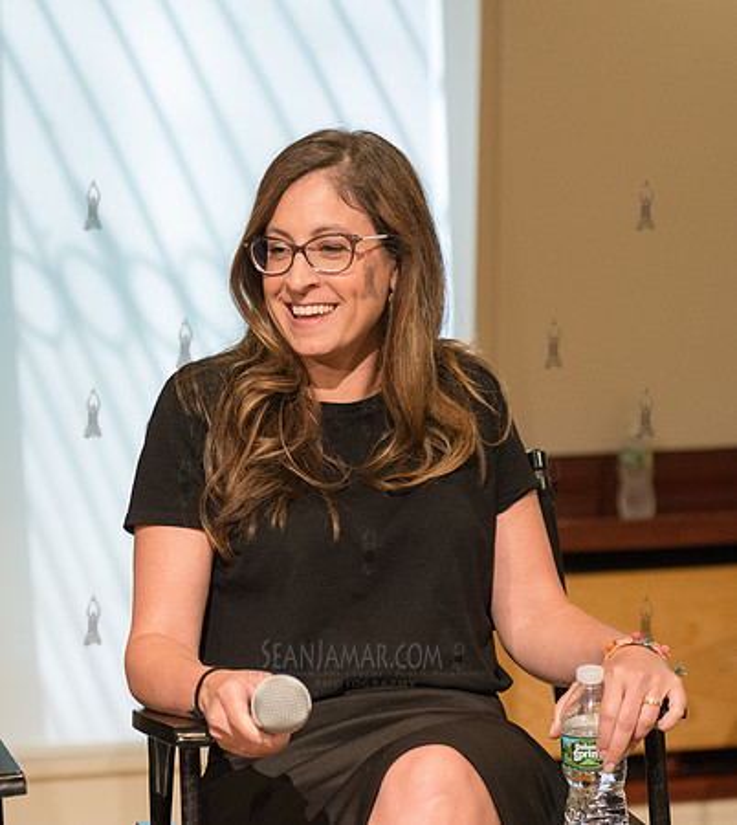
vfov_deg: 17.1
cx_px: 343
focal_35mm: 107
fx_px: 2747
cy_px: 412
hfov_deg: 15.3
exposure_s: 1/320
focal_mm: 80
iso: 2500
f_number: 4
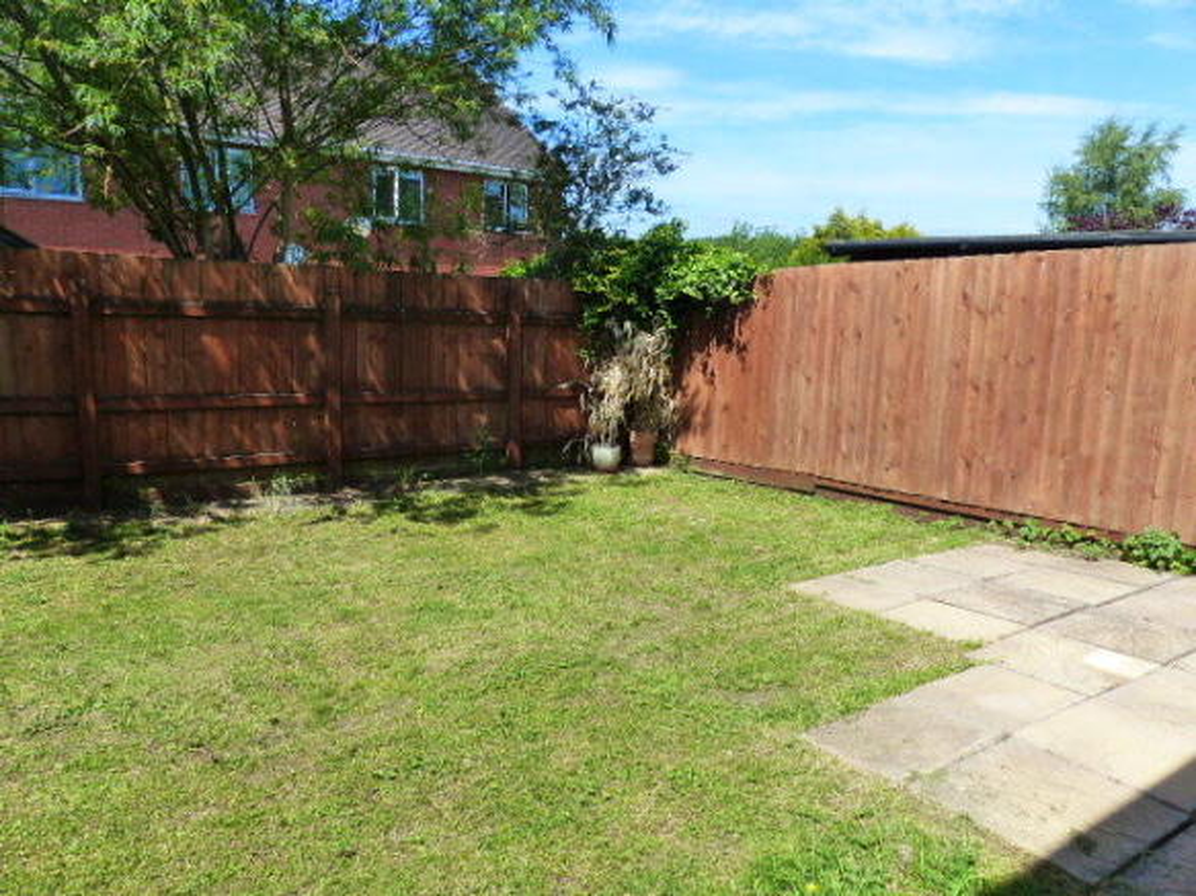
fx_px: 864
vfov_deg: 54.9
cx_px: 598
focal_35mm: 25
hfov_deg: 69.4
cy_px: 448
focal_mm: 4.5
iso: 250
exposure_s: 1/500
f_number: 4
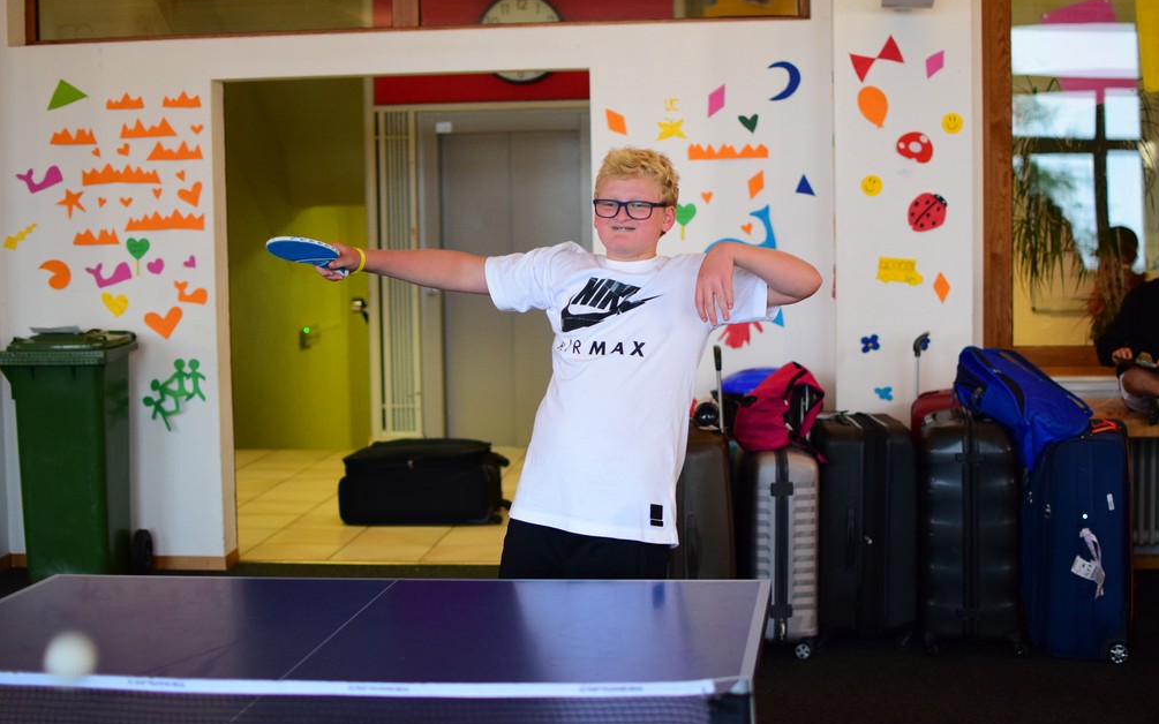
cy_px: 368
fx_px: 1722
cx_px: 589
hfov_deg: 37.2
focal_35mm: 55
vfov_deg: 23.8
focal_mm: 35
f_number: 1.8
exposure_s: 1/320
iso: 1400
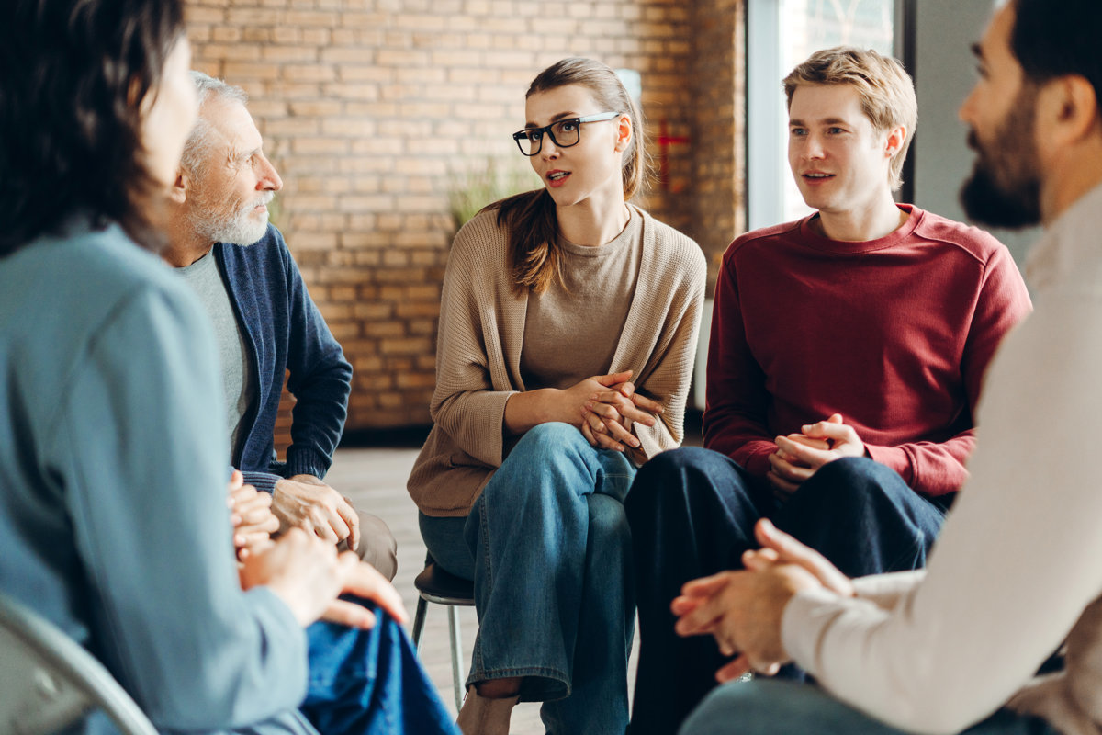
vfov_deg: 27.0
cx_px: 551
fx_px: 1530
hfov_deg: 39.6
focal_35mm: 50
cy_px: 368
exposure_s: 1/200
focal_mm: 50
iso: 500
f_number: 2
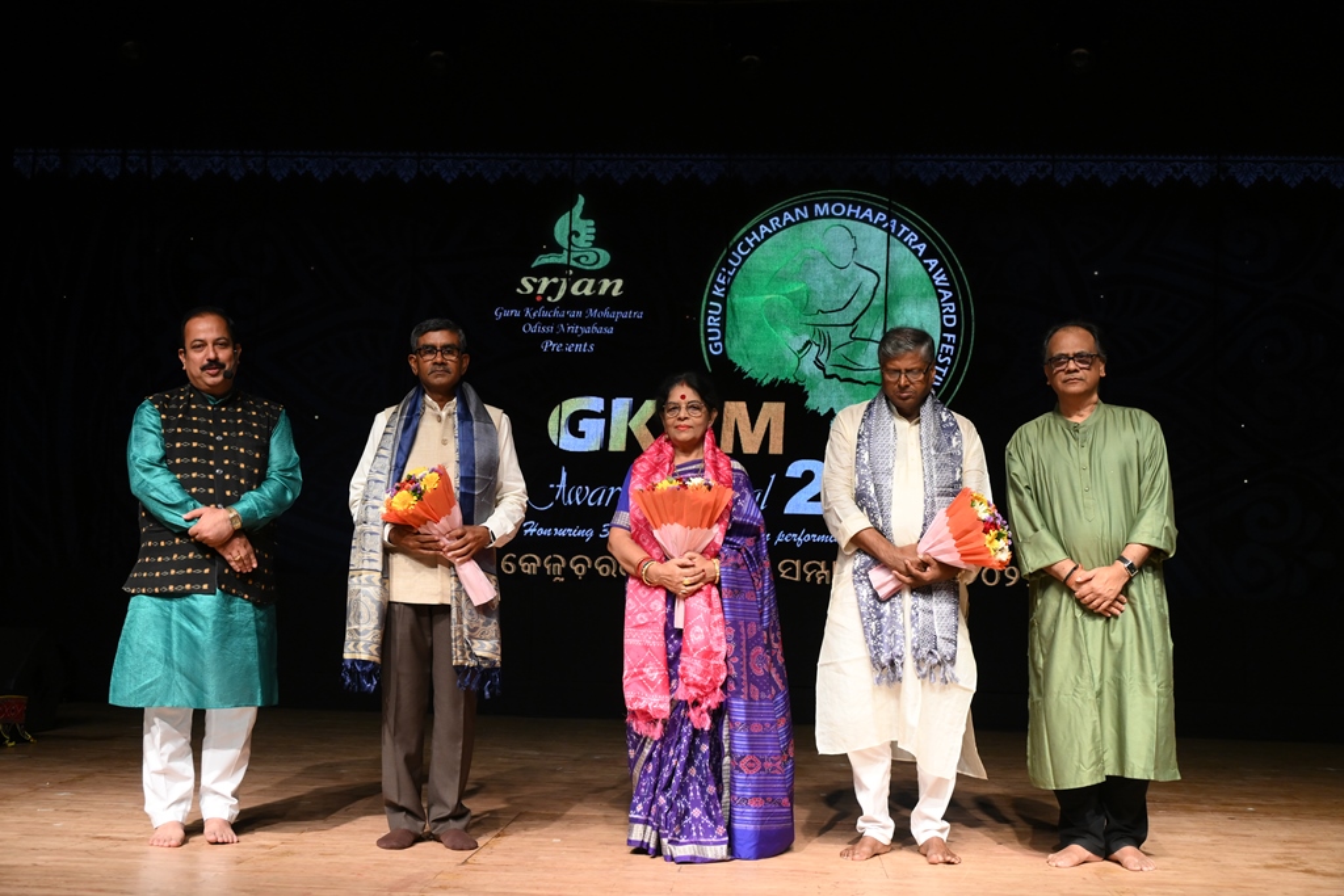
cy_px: 448
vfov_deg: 31.2
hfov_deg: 45.4
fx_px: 1605
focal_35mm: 43
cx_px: 672
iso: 2000
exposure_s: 1/250
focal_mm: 43
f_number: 6.3
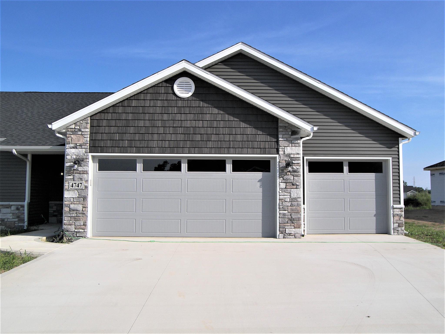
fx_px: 399
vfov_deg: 45.4
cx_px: 222
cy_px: 167
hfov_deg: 58.4
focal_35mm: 31
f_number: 3.2
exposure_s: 1/1250
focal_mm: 6.5
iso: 50
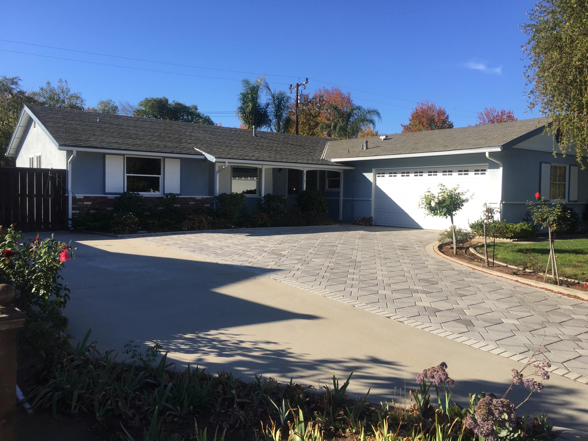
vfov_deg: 48.2
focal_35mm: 29
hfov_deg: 61.7
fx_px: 493
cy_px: 220
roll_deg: -1.0
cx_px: 294
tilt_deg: -3.1
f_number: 2.2
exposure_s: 1/1276
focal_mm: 4.15
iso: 32
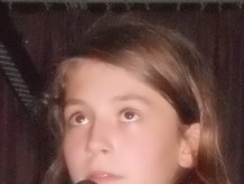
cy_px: 268
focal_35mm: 223
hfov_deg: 8.9
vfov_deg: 6.6
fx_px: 1574
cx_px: 121
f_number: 5.8
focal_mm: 13.5
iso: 1250
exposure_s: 1/60
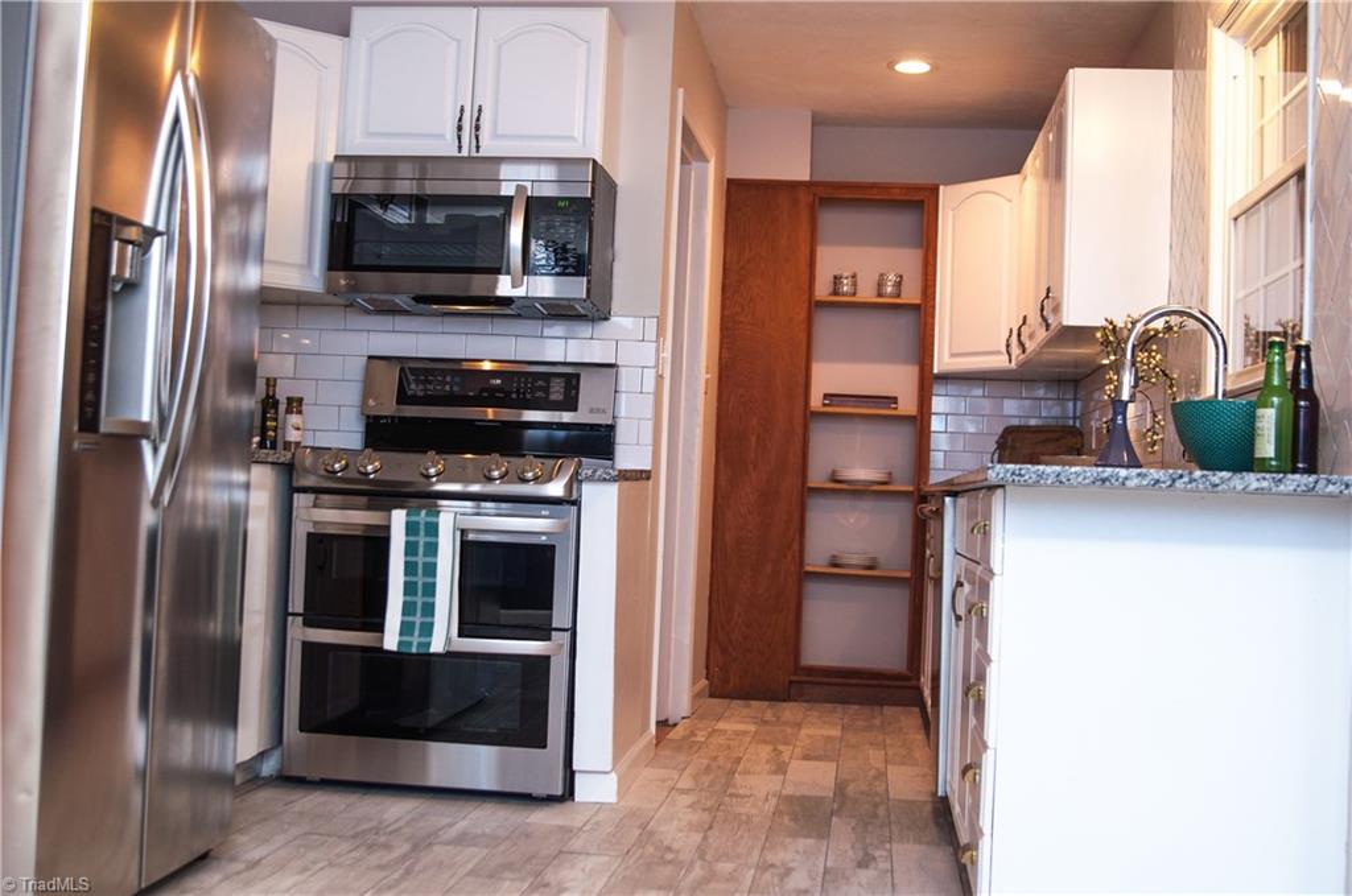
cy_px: 448
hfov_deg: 46.5
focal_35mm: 42
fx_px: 1575
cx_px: 676
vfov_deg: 31.8
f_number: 2.8
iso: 200
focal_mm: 28
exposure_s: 1/100
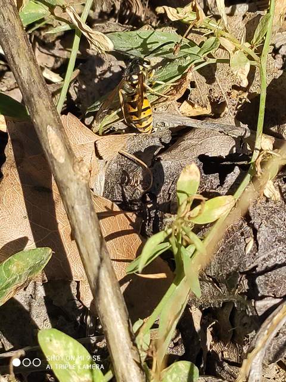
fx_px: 286
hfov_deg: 53.1
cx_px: 143
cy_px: 191
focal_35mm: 26
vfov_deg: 67.3
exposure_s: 1/1354
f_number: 1.75
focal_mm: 4.77
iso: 112
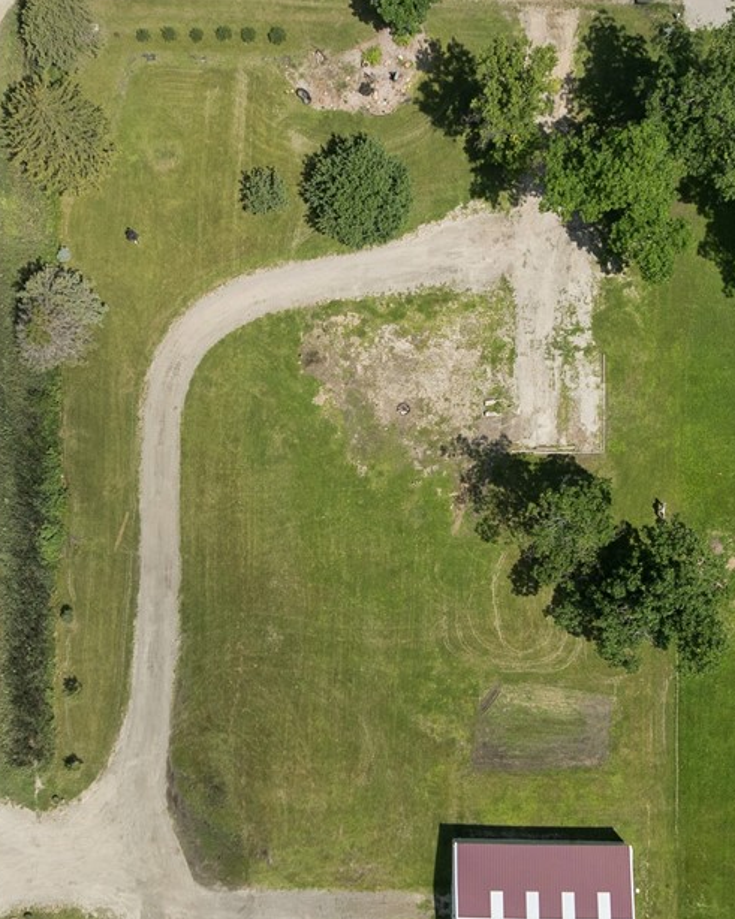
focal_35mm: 61
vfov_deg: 30.7
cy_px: 618
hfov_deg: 25.0
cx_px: 363
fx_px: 1659
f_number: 2.8
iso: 110
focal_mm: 12.3
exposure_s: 1/2000
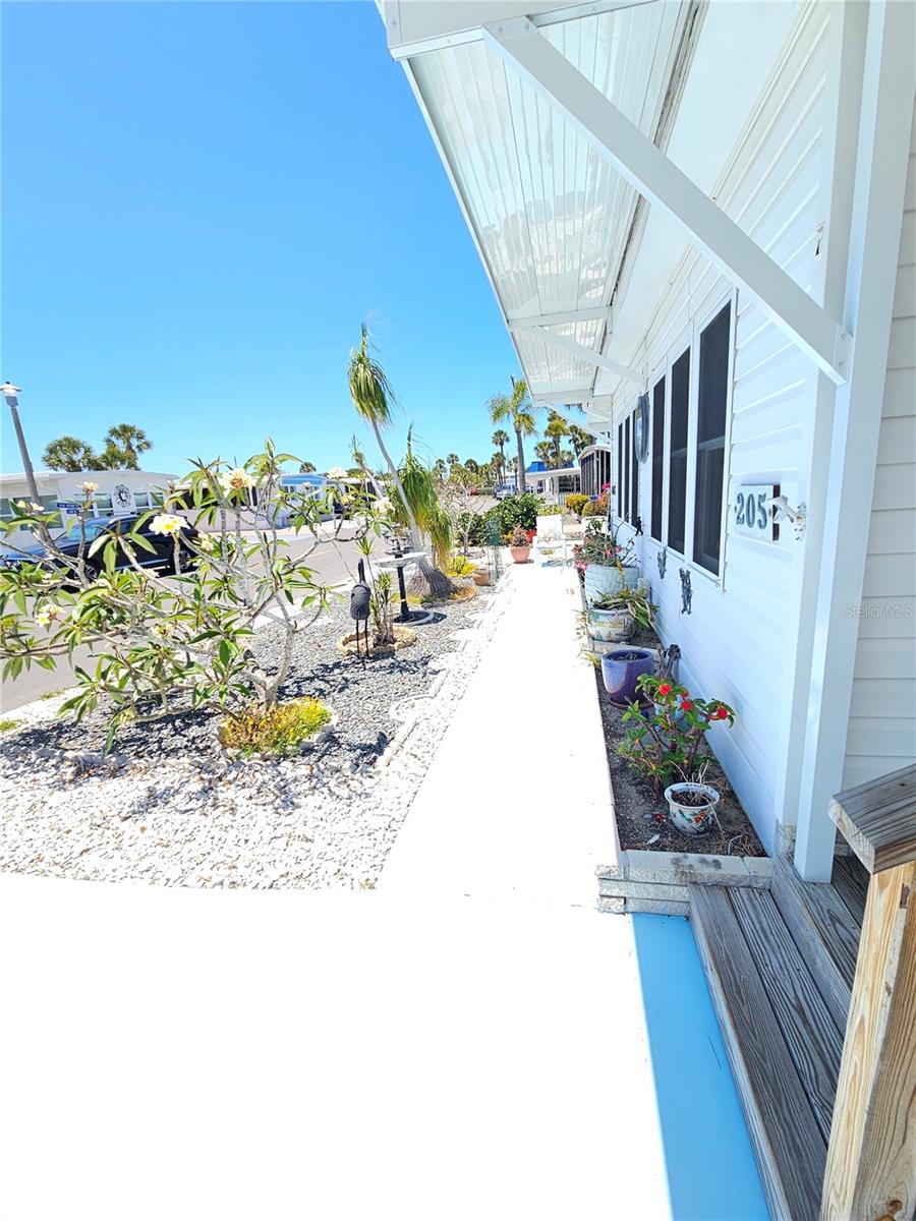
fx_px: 459
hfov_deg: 89.9
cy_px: 610
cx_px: 458
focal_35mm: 13
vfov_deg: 106.2
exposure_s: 1/1000
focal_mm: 2.2
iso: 50
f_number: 2.2
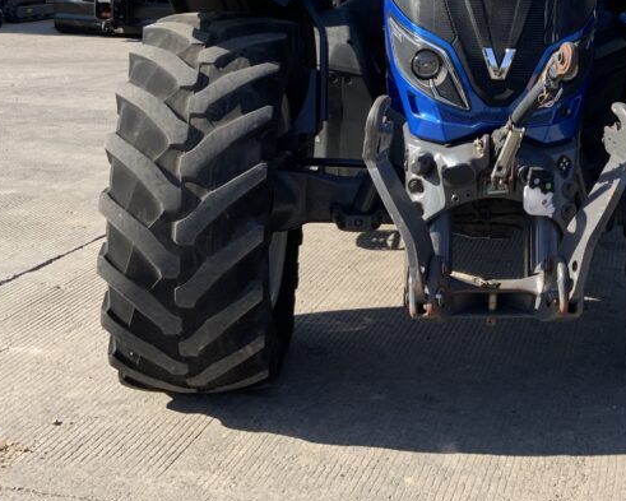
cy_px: 17
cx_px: 574
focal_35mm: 59
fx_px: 1093
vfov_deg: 24.8
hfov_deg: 30.4
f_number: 1.8
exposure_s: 1/898
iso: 16
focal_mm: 3
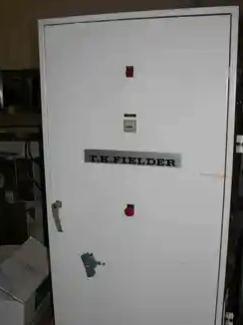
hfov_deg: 33.5
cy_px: 196
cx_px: 135
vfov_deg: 43.6
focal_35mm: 43
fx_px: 403
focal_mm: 8.9
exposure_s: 1/60.1
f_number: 2.8
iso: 50
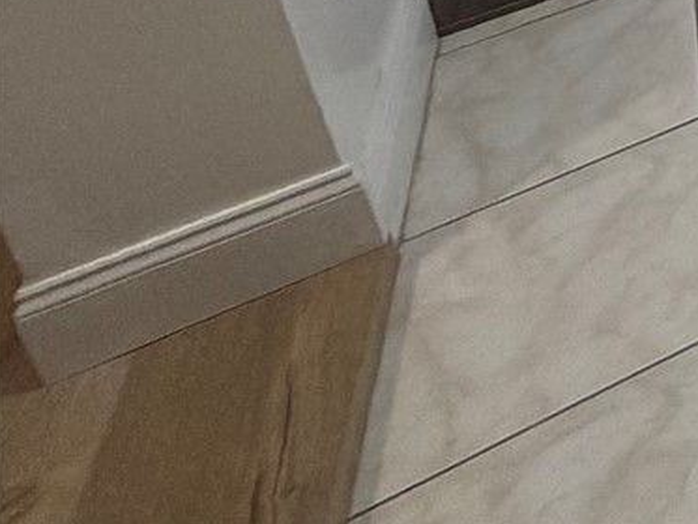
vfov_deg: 17.1
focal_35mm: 60
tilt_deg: -17.2
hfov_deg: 17.7
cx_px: 1491
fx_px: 1210
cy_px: -550
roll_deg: +1.0
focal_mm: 2.22
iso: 320
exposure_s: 1/120
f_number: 2.2
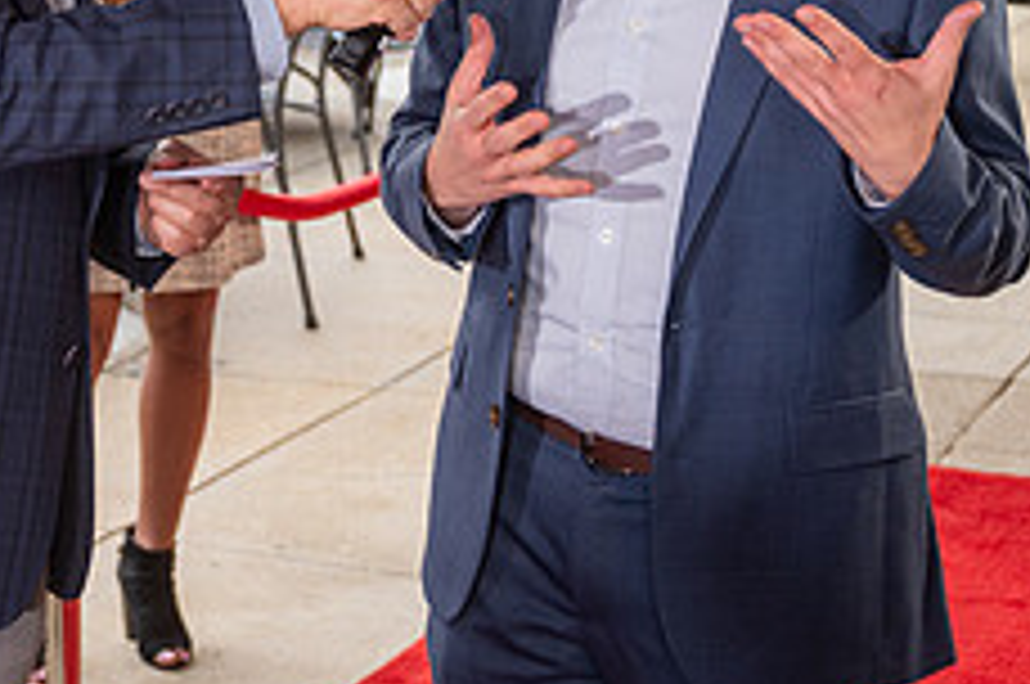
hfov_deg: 18.7
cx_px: 342
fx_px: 3114
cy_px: 32
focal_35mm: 109
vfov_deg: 12.4
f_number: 4
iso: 800
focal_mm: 43
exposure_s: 1/125
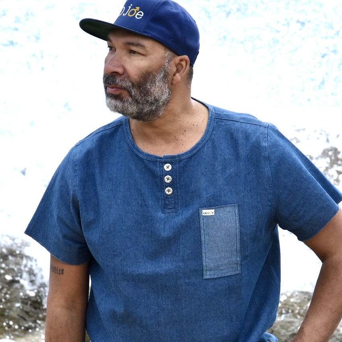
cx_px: 172
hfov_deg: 9.9
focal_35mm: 177
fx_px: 1978
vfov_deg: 9.9
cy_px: 244
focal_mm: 92
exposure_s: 1/1250
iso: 640
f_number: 9
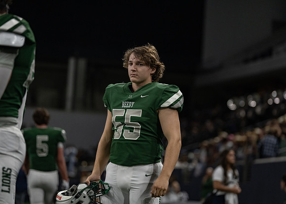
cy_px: 102
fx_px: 1136
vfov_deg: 10.3
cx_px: 143
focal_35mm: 140
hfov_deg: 14.4
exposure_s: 1/1250
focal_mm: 132
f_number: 2.8
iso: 3200
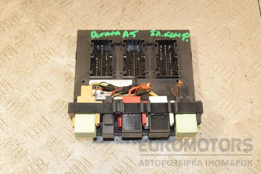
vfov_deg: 26.5
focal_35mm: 51
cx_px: 130
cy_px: 87
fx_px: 370
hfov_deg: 38.9
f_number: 5.6
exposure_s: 1/200
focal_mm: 34
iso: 800
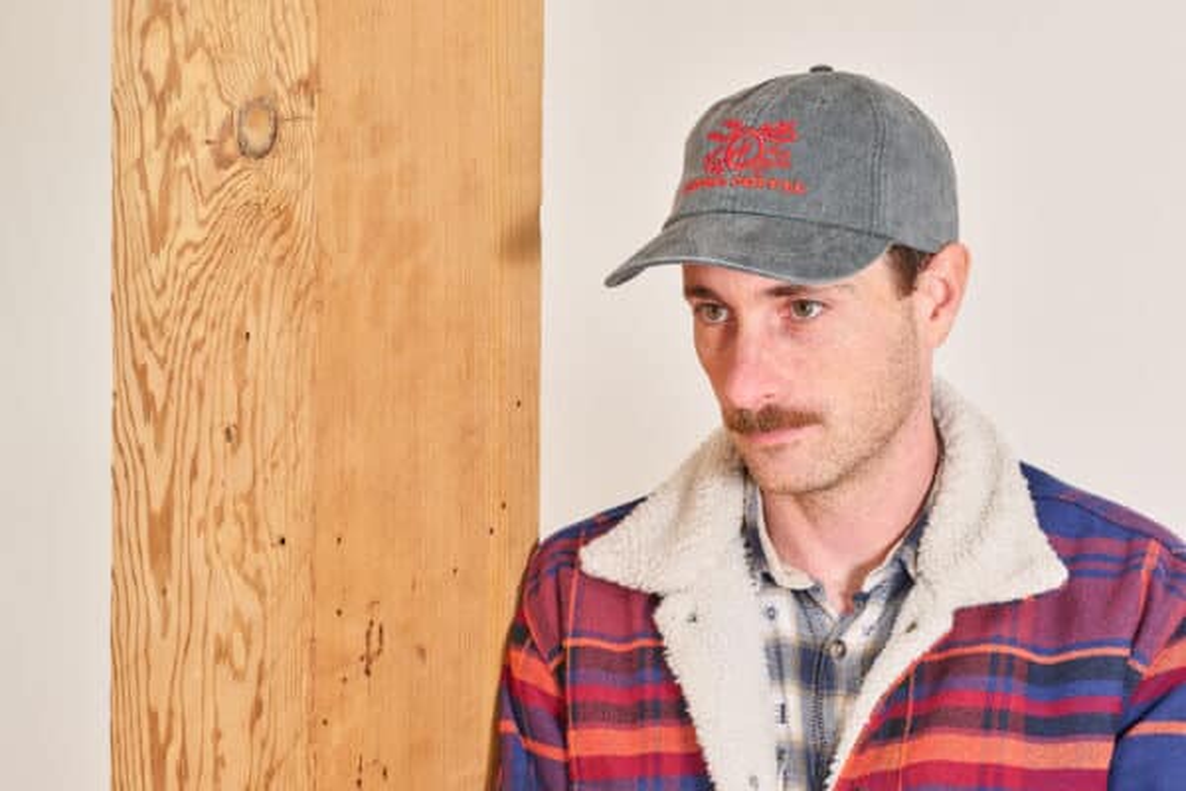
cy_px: 396
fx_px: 3459
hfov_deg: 19.5
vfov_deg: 13.0
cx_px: 593
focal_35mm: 105
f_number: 11
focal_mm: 105
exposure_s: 1/50
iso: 800
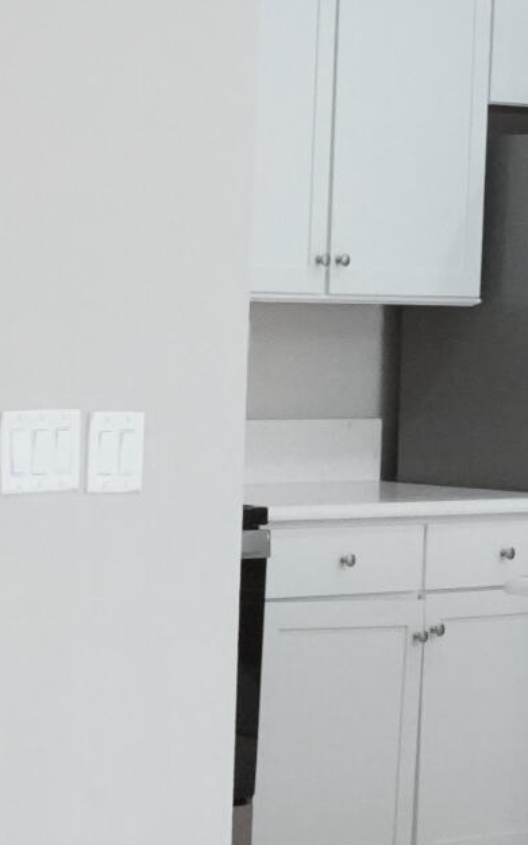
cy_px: 517
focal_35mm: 171
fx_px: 3939
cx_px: -205
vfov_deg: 12.2
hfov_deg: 7.6
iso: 6400
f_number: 16
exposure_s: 1/60
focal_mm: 35
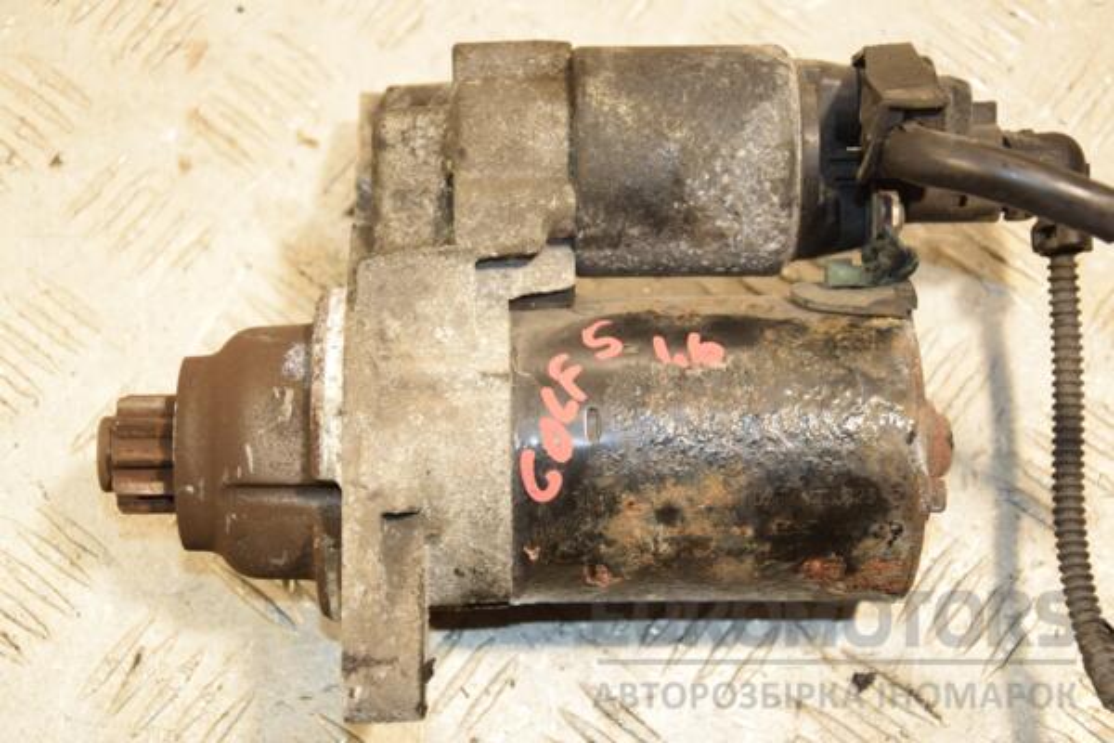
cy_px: 372
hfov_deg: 27.0
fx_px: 2321
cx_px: 557
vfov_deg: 18.2
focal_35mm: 75
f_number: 5
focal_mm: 50
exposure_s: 1/160
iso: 800
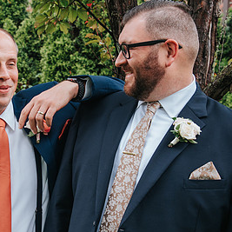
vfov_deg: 18.1
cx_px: 37
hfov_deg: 17.9
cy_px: 113
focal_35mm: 96
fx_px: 728
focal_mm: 46
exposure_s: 1/125
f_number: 5.6
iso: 400
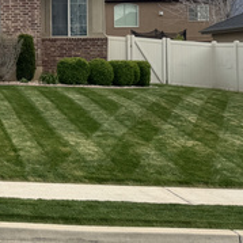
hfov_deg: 20.1
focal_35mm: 76
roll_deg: +0.9
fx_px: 604
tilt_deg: +1.8
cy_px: 49
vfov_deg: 22.5
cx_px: -106
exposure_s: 1/2174
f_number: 1.78
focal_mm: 6.76
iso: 80
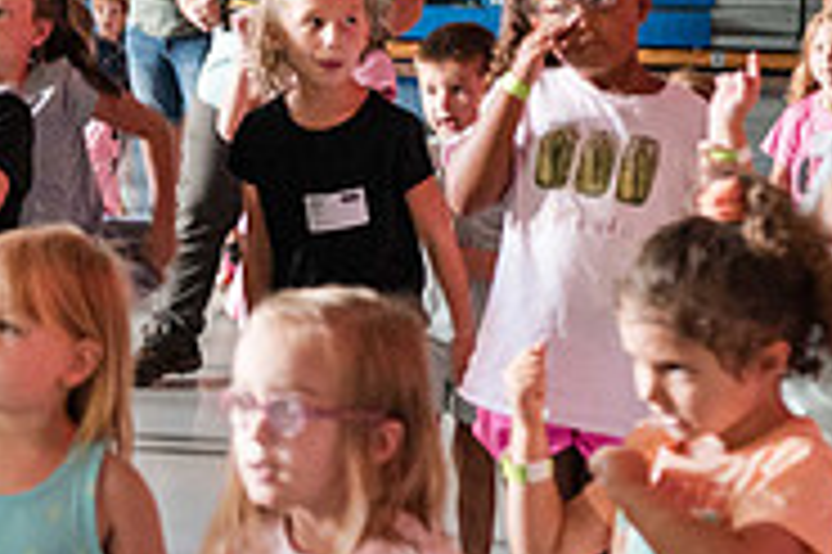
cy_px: 229
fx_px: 2655
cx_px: -153
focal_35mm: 115
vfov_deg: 11.9
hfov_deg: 17.1
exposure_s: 1/60
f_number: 2.8
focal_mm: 35
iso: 8000
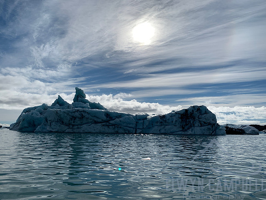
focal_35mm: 26
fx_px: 200
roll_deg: -0.9
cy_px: 100
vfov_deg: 53.1
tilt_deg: +6.2
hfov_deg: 67.3
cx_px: 133
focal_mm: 4.25
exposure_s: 1/13333
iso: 25
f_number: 1.8
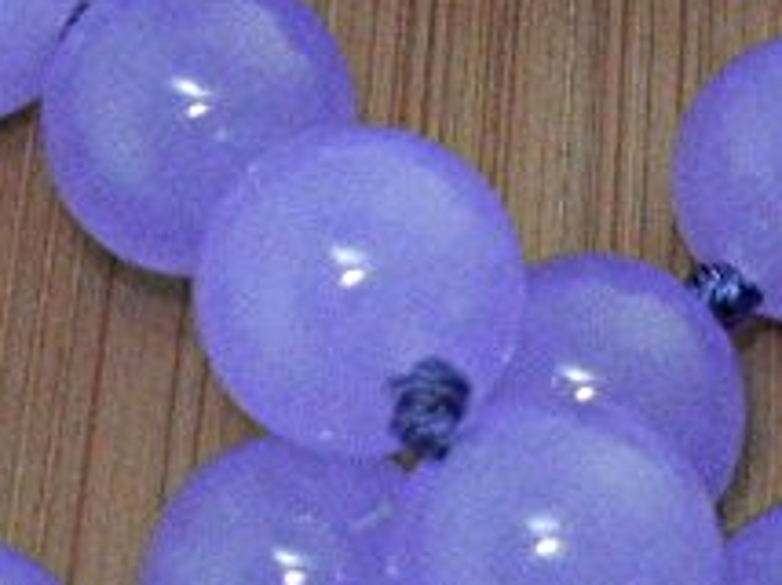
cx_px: 464
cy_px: 55
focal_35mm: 163
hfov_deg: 12.1
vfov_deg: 9.1
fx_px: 3678
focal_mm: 6.2
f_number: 7.2
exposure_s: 1/30
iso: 800
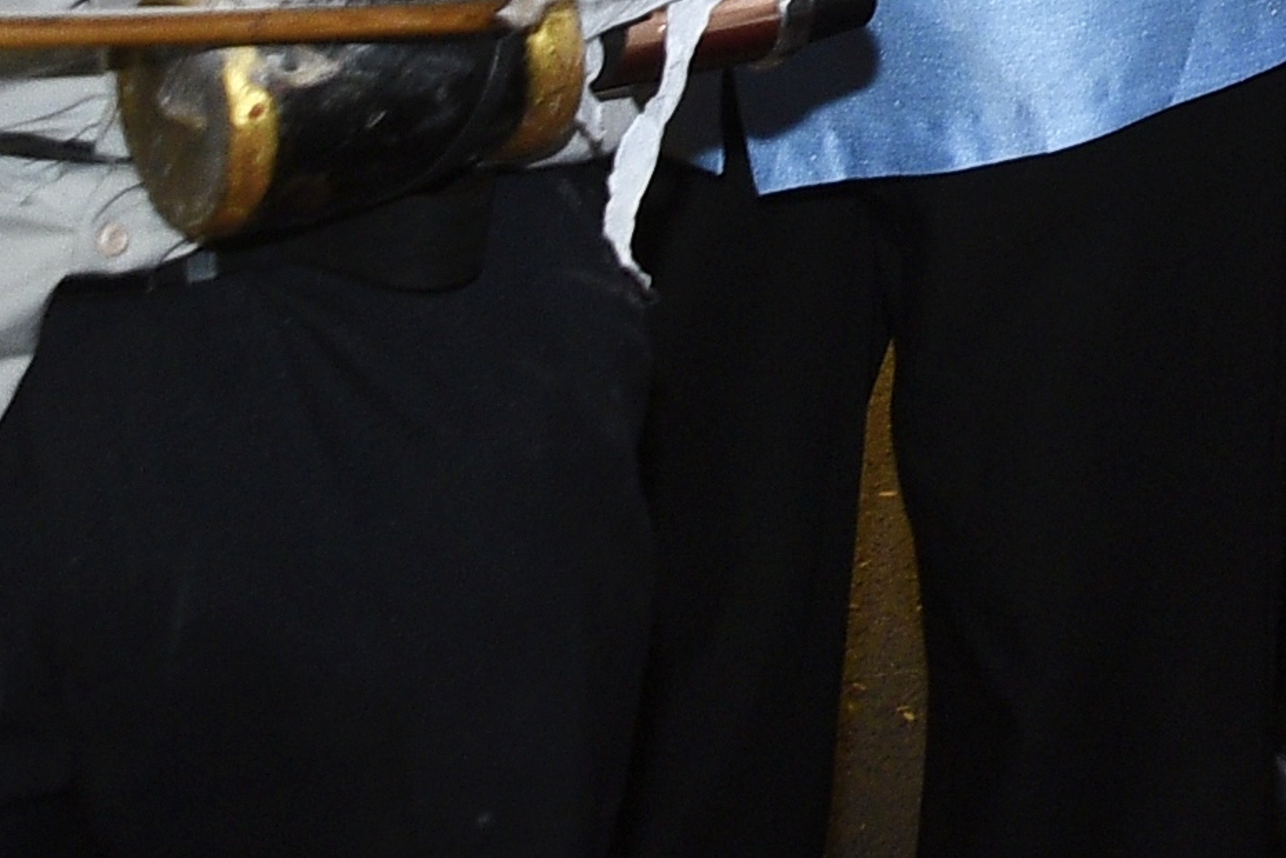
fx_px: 5538
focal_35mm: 155
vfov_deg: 8.2
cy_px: -1197
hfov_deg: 11.5
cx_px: 2789
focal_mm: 24
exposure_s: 1/100
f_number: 3.5
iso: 640
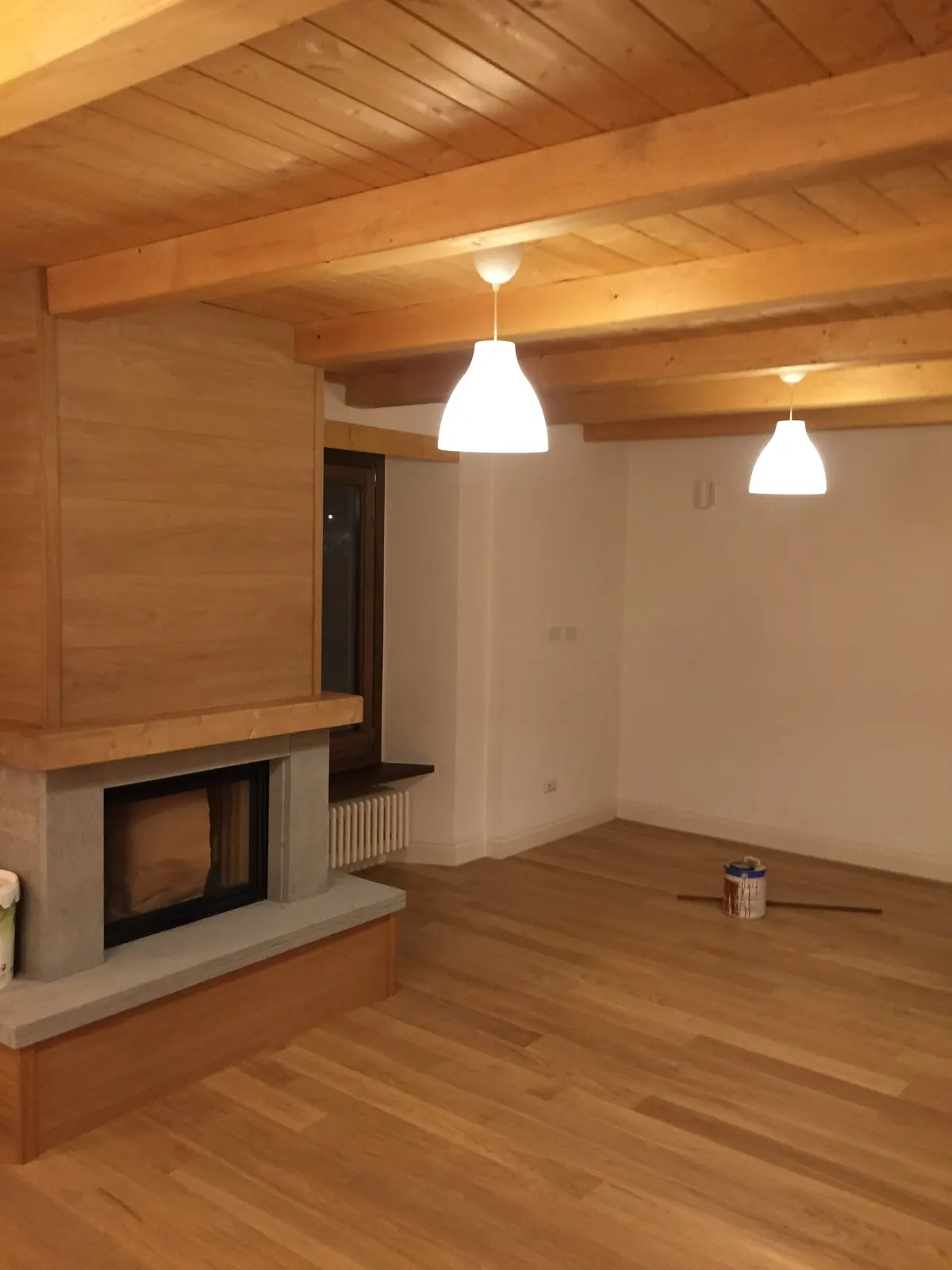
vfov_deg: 61.7
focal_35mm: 29
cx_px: 476
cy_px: 635
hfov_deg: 48.2
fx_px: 1063
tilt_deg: -3.3
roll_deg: -1.6
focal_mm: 4.15
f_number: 2.2
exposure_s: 1/20
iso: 250
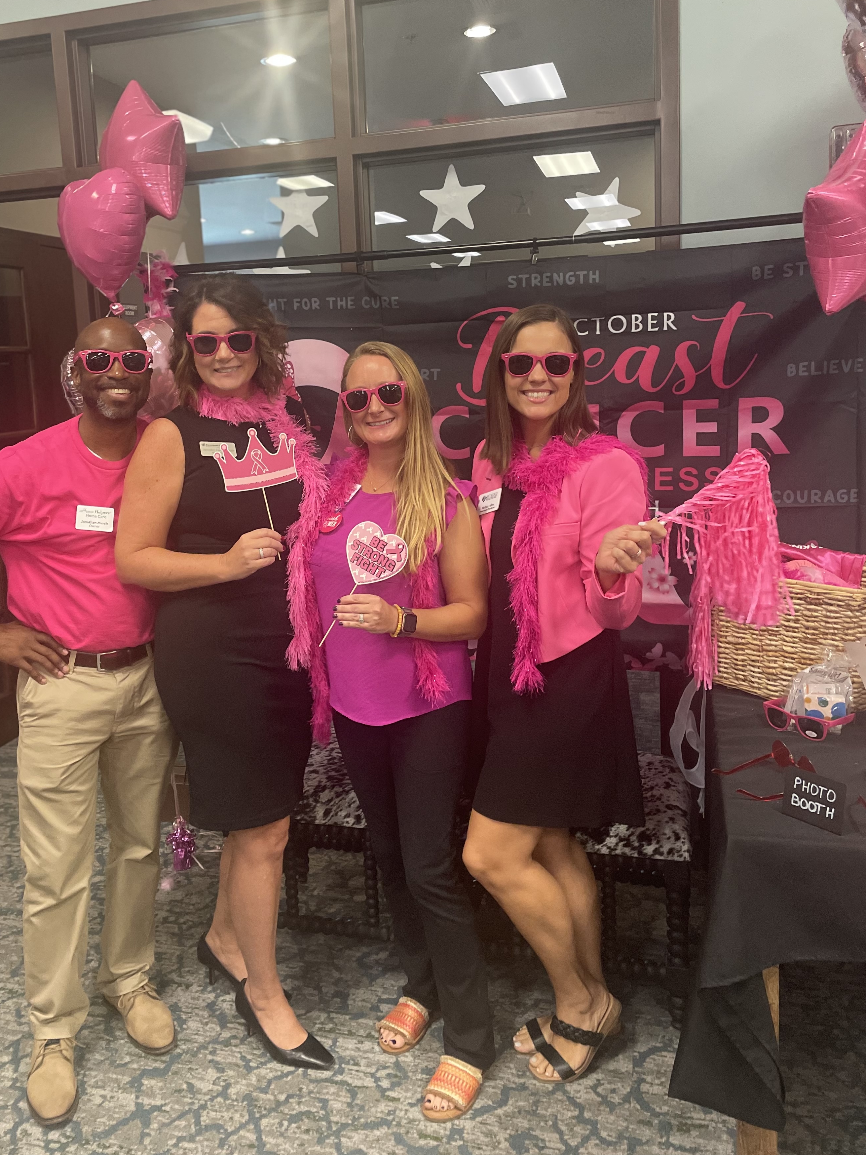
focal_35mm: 30
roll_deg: +3.4
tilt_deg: -6.0
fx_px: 1001
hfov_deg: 46.7
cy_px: 493
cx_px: 376
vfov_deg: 59.7
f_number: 1.6
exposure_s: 1/60
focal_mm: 4.2
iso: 400
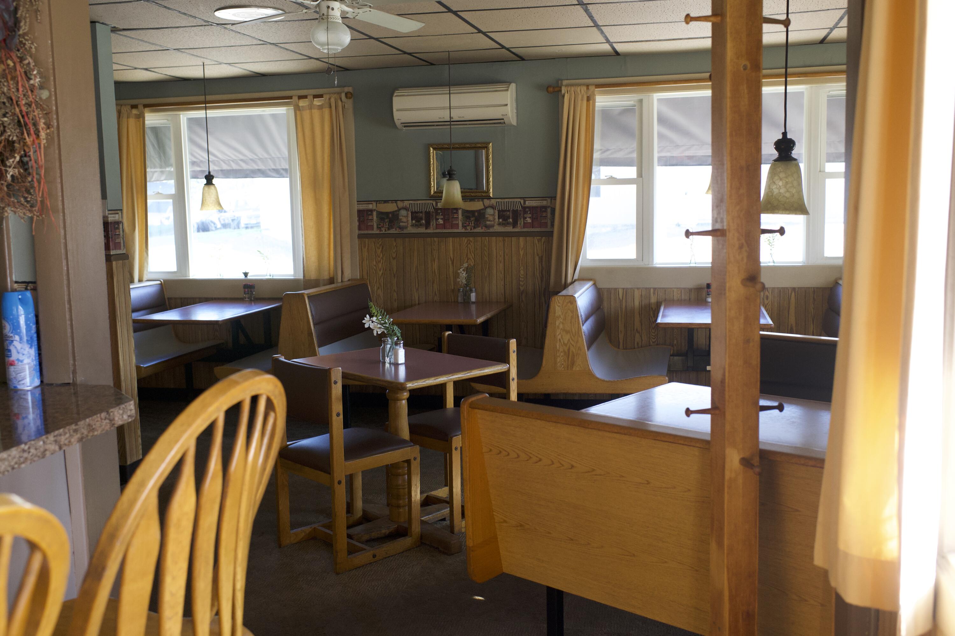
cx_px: 478
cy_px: 318
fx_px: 928
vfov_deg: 37.8
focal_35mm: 35
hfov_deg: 54.5
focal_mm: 35
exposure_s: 1/250
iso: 2800
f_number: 5
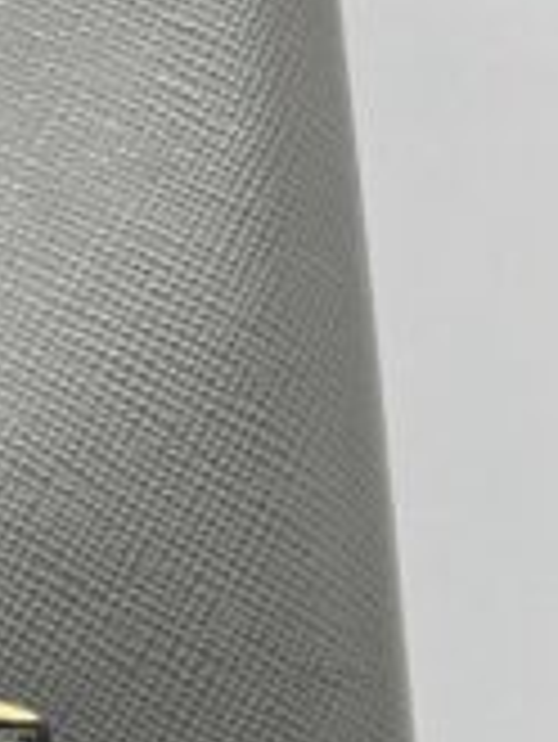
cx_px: -918
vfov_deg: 12.3
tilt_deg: -26.0
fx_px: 3456
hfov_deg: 8.3
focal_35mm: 161
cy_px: 468
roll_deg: +0.1
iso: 32
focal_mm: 5.7
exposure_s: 1/109
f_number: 1.5
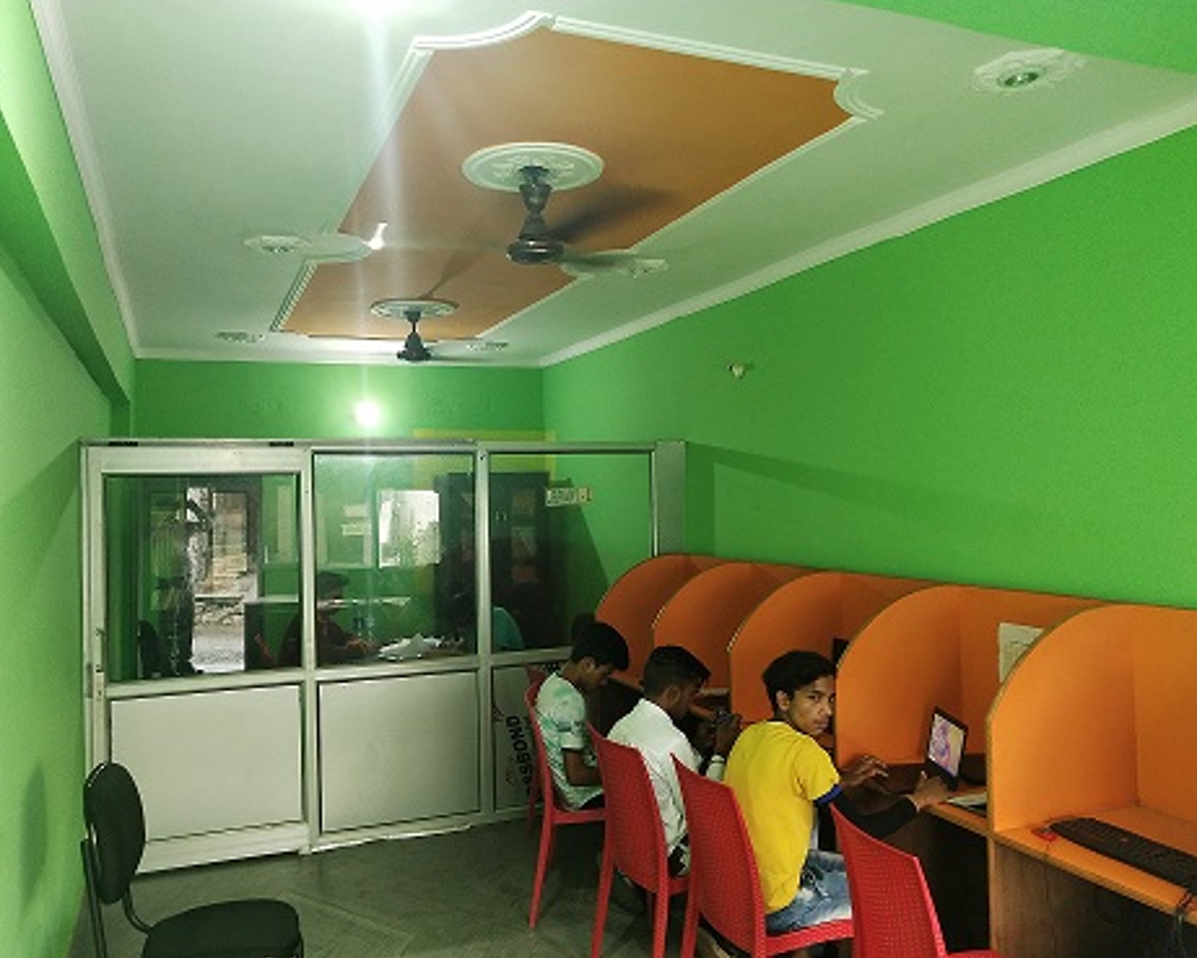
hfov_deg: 55.7
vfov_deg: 45.8
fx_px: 1134
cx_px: 597
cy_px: 488
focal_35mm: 32
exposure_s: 1/50
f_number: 1.8
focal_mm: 3.95
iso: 329
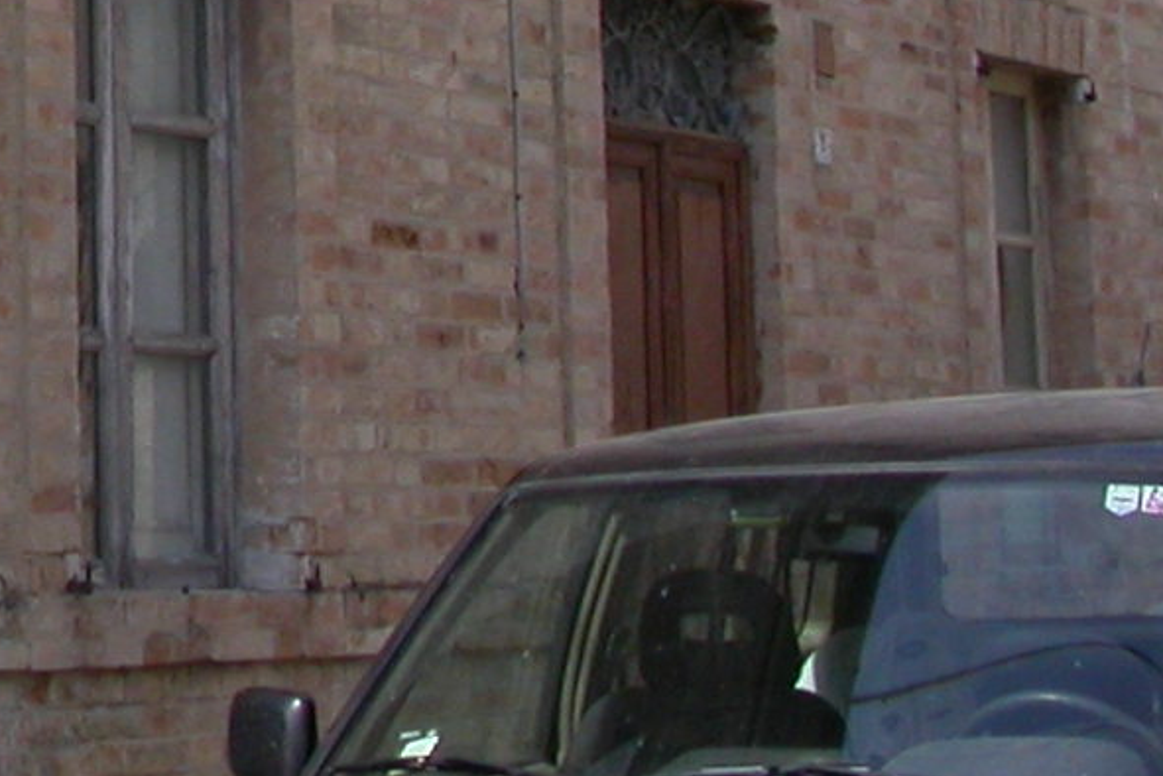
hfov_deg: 12.5
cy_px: -871
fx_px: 4910
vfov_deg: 8.5
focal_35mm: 152
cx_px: -819
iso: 100
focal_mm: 7.85
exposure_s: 1/229
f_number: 6.7
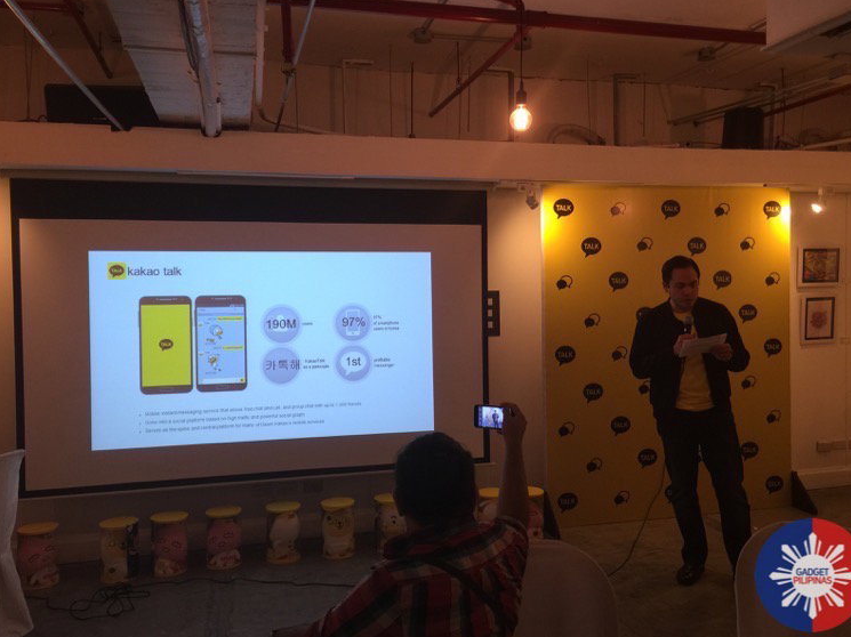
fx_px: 737
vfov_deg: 46.8
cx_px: 435
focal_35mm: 30
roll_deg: +0.4
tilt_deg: -2.1
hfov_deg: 60.0
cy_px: 317
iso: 40
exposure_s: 1/15
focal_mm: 4.15
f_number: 2.2
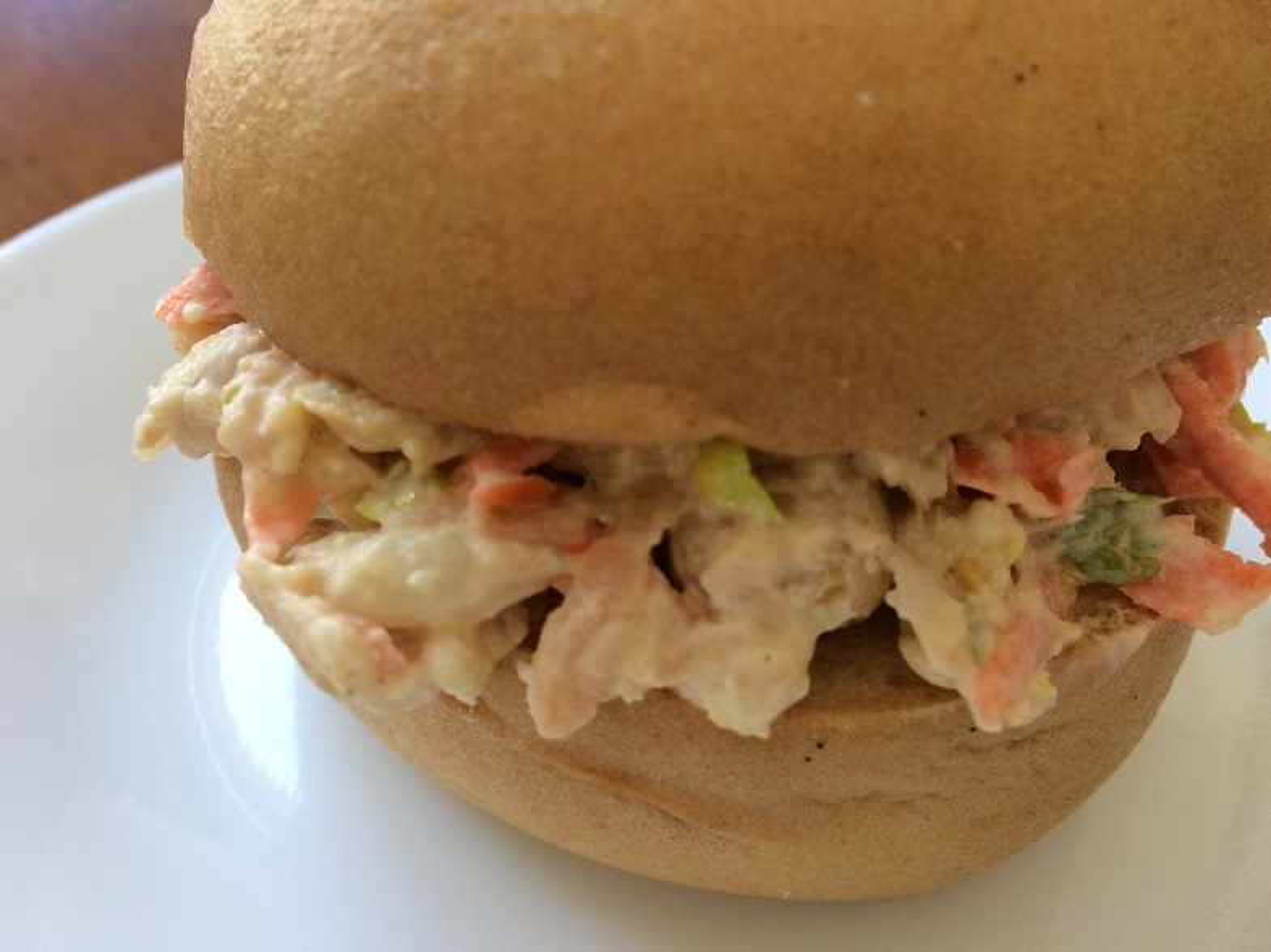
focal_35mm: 29
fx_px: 1064
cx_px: 636
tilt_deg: -62.1
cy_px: 476
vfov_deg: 48.2
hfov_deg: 61.7
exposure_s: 1/30
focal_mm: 4.15
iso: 32
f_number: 2.2
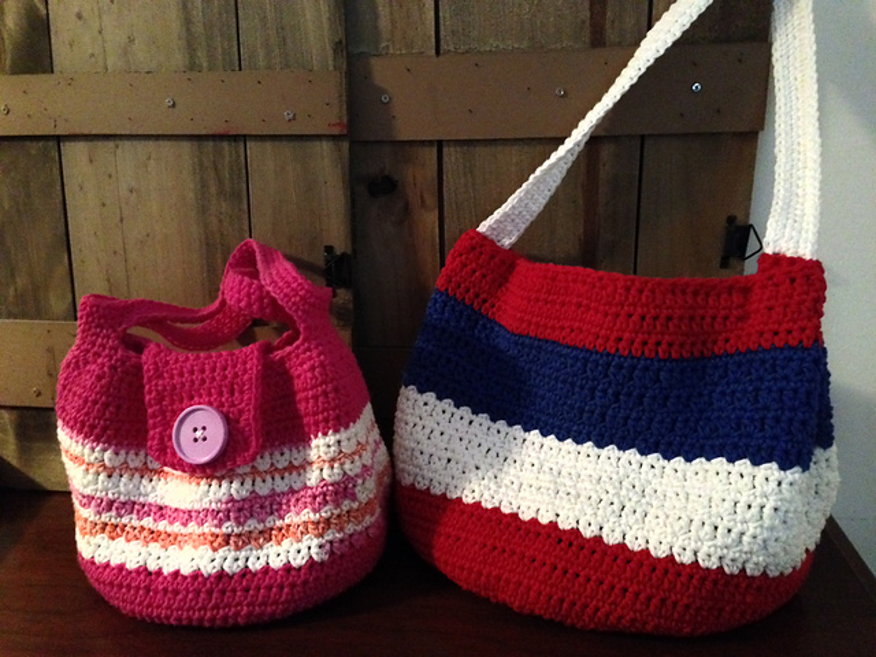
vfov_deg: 42.9
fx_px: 835
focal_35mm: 33
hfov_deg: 55.4
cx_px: 438
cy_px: 328
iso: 800
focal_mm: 4.12
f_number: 2.4
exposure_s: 1/15
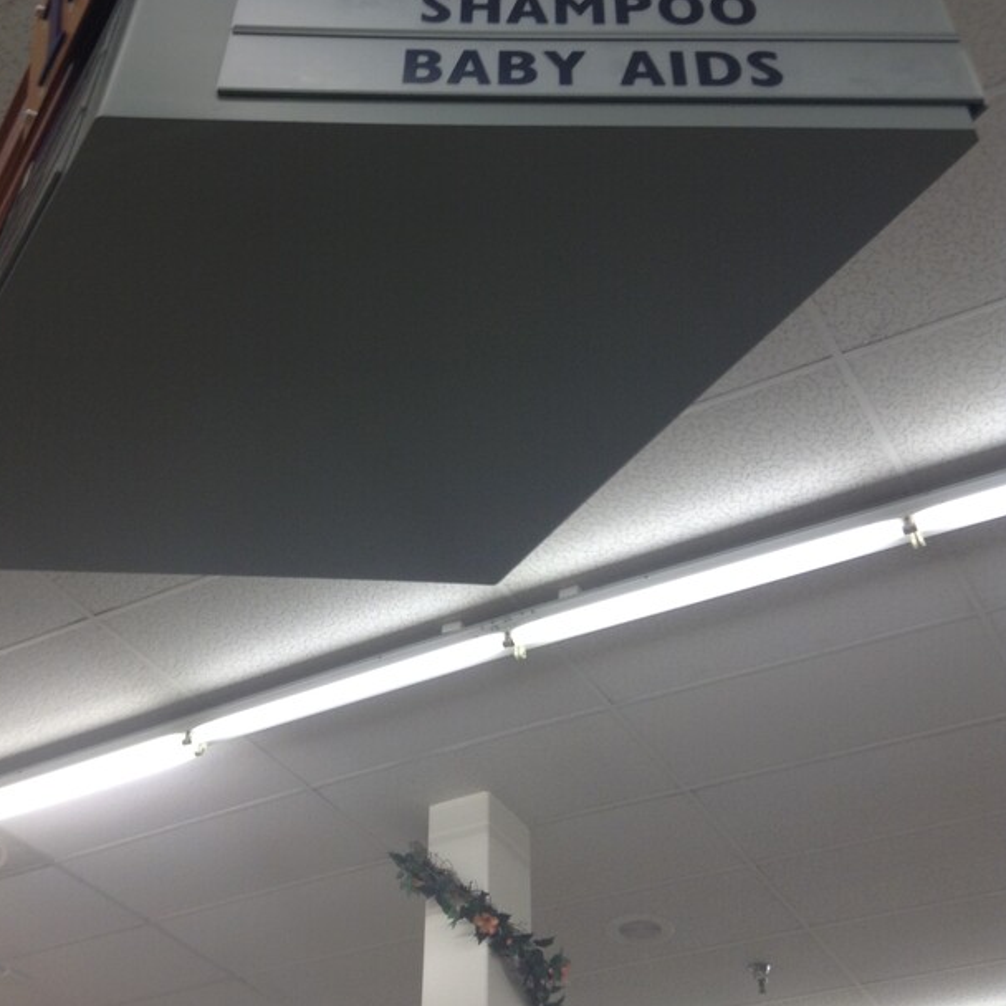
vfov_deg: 36.5
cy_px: 361
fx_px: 1512
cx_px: 423
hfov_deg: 36.7
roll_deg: -2.9
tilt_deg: +44.9
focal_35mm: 46
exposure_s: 1/30
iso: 25
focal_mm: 3.3
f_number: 2.4
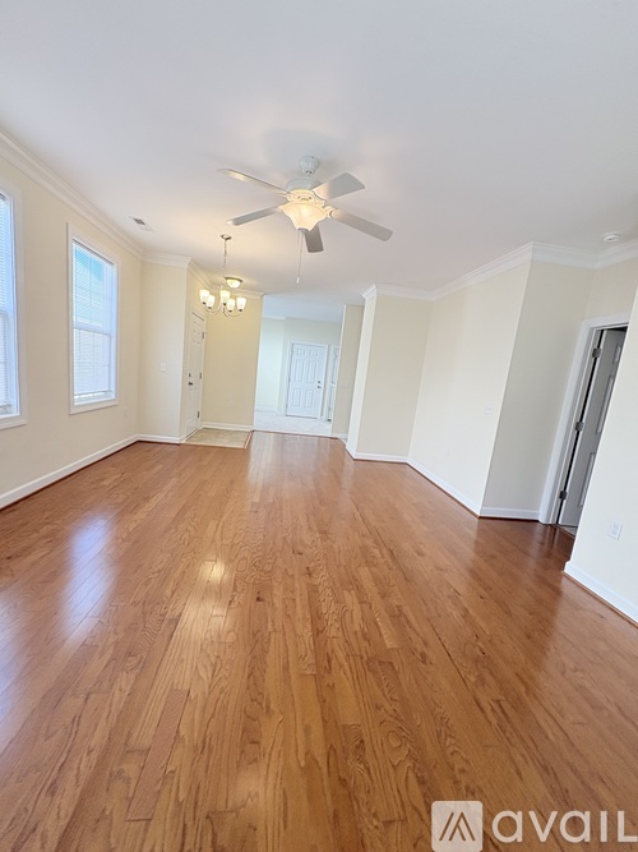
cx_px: 319
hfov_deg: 85.7
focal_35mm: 14
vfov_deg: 102.1
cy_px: 426
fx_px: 344
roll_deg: -6.6
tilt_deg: -8.3
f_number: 2.2
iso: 100
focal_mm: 2.22
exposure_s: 1/128
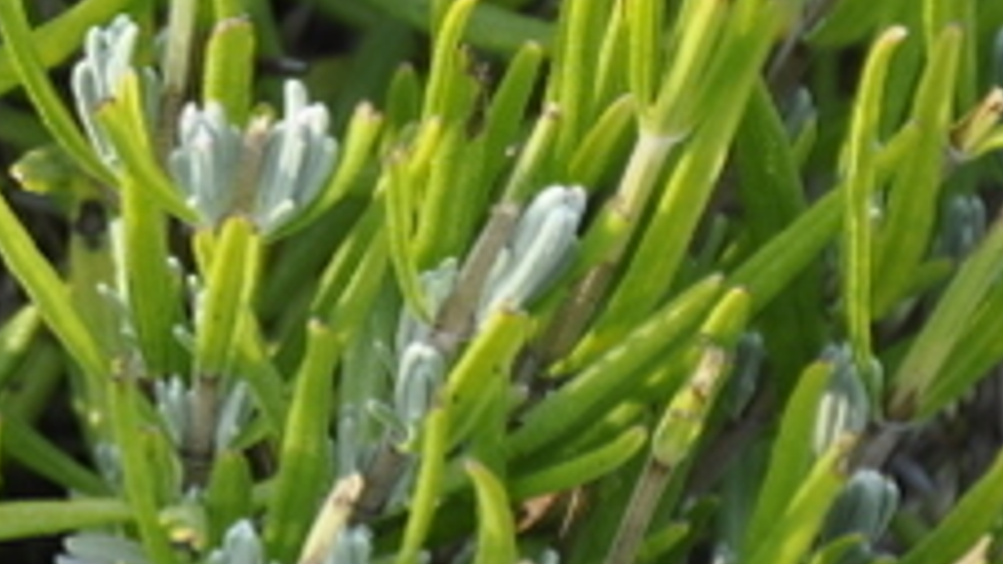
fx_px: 15524
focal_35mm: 584
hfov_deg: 3.7
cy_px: 129
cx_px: -249
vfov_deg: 2.1
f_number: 5.6
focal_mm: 105
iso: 200
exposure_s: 1/160
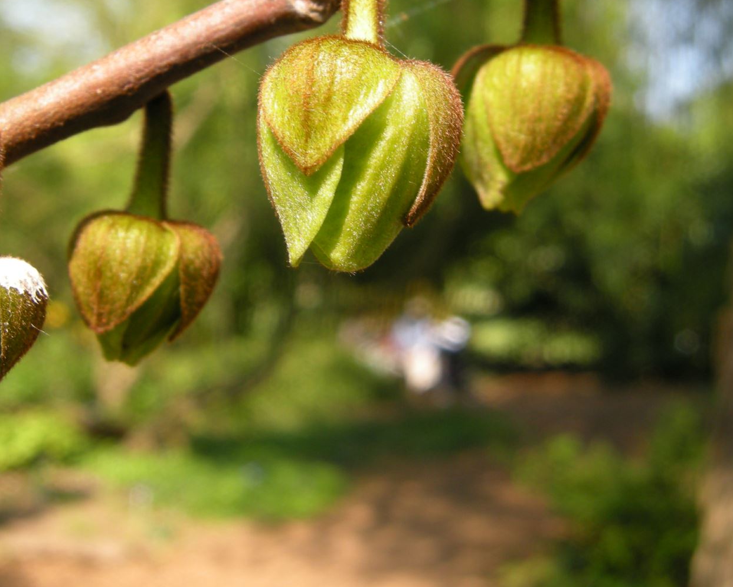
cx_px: 335
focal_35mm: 55
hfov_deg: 34.1
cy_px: 190
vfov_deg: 27.4
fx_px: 1193
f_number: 3.8
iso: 64
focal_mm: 7.5
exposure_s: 1/157
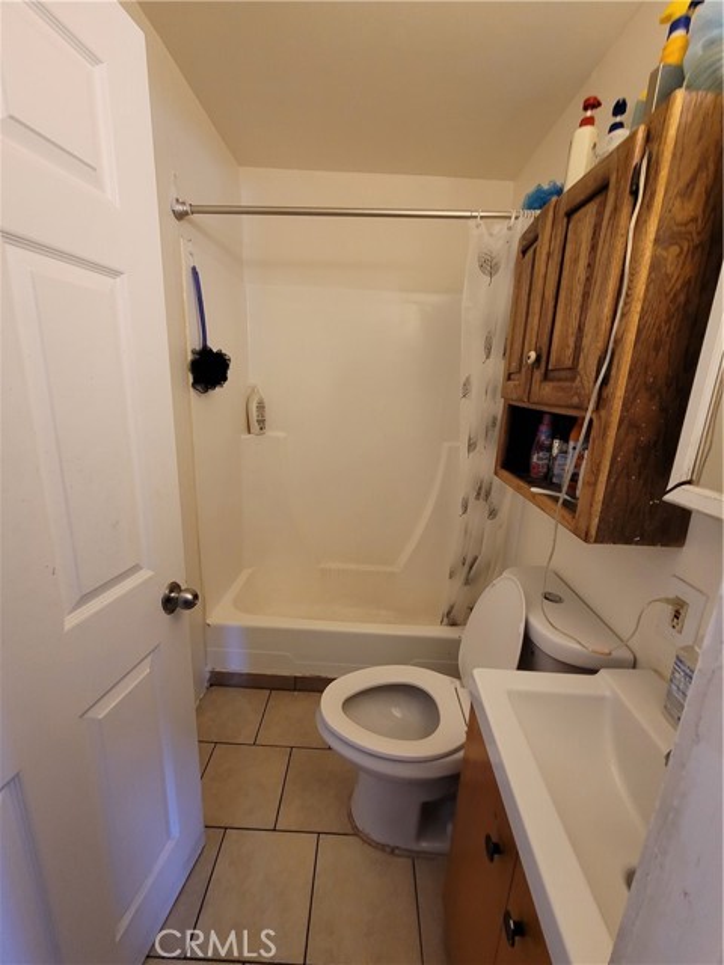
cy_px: 482
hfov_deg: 89.9
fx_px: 363
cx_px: 362
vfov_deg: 106.2
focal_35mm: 13
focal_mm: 2.2
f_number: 2.2
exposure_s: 1/40
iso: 320
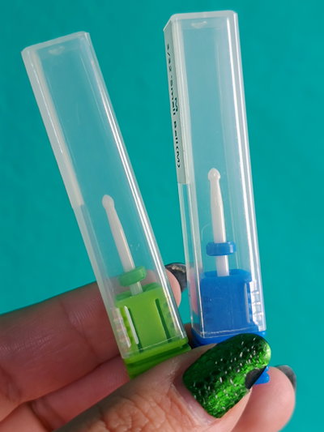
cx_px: 162
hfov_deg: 56.8
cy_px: 216
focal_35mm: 24
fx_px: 299
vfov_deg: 71.6
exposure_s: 1/50
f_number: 1.4
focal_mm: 5.89
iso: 341
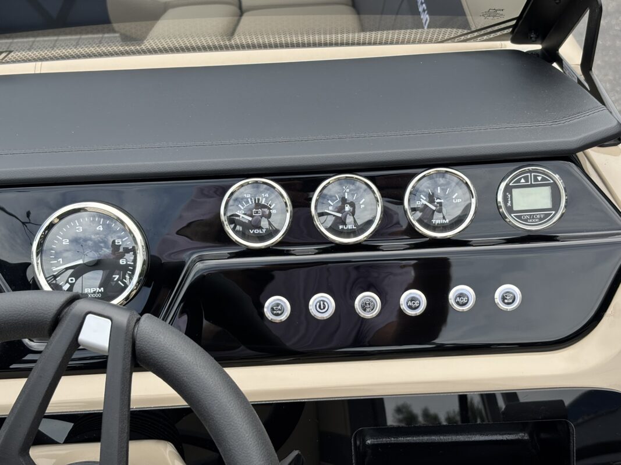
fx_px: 933
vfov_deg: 28.0
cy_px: 232
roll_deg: +1.6
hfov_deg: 36.8
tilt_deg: -34.8
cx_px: 310
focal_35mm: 52
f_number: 1.6
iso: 32
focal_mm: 5.96
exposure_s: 1/544
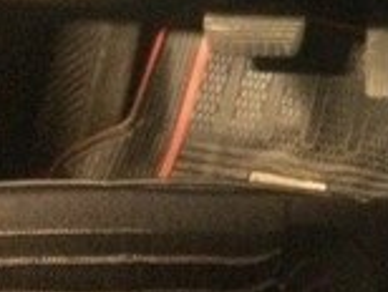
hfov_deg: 14.9
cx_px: 559
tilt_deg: -26.7
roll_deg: -2.4
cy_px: -150
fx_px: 1392
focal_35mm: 124
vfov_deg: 11.5
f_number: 2.2
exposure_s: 1/17
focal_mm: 4.15
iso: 2000
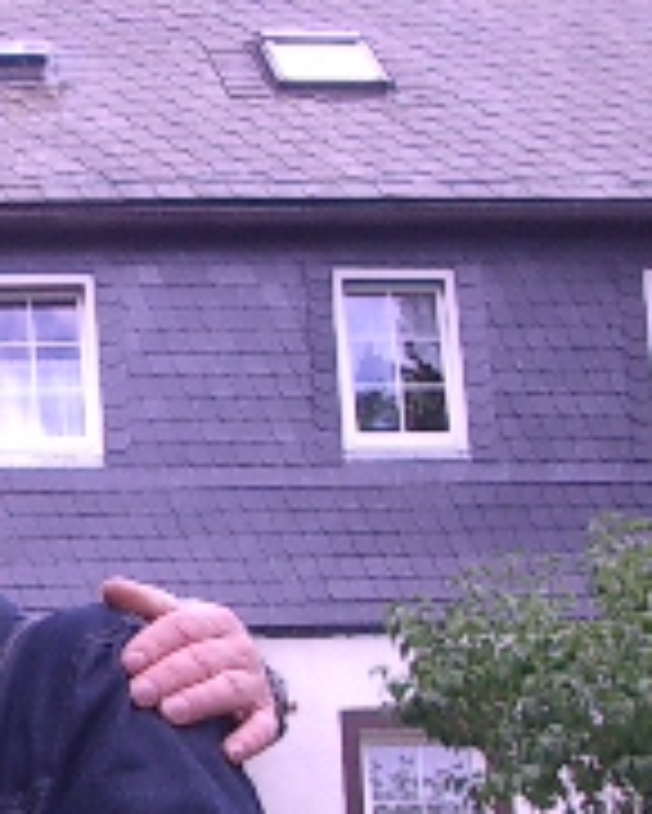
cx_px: -189
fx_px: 2916
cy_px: 702
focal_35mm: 121
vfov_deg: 15.7
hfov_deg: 12.4
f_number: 2.6
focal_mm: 5.8
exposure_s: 1/250
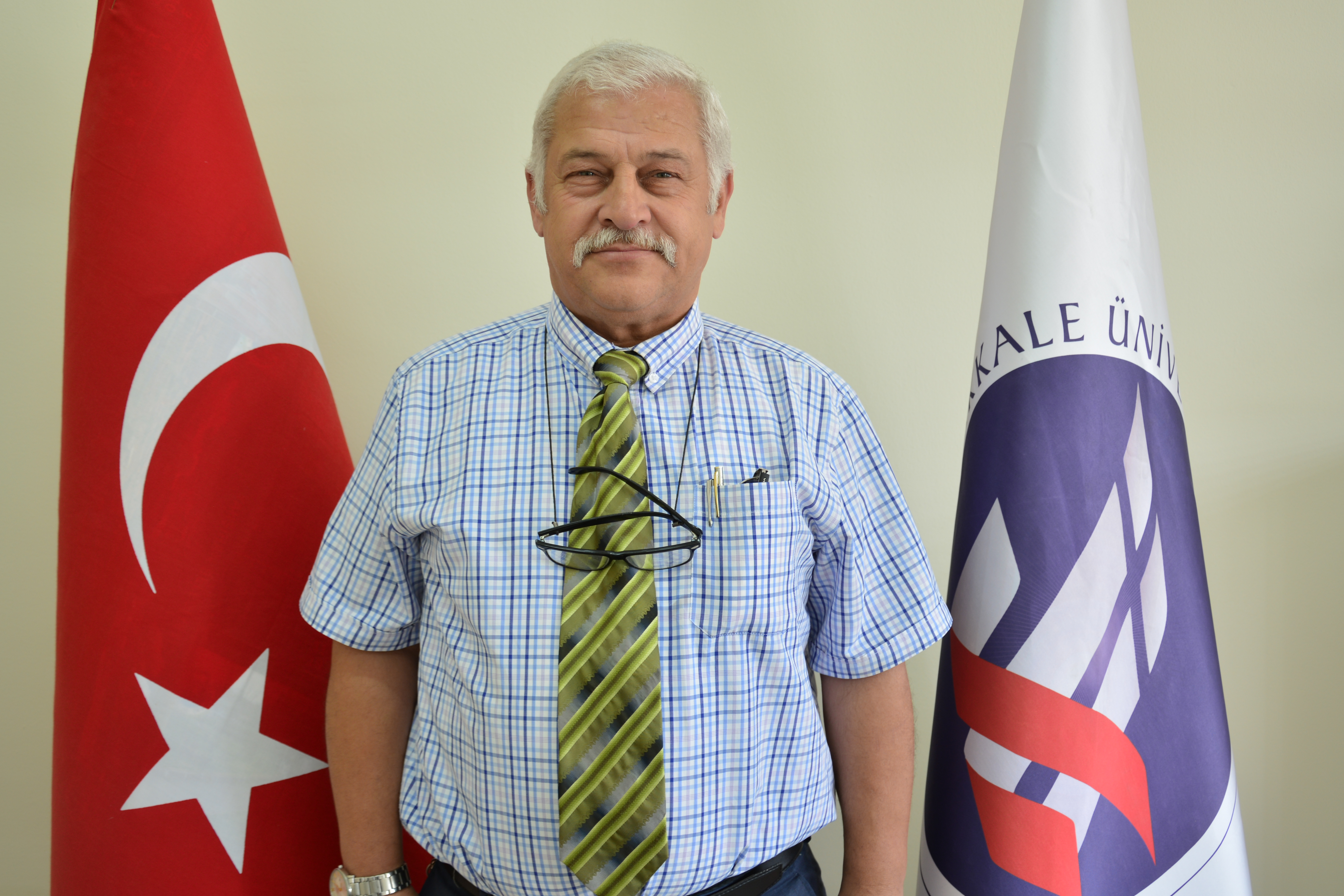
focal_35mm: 41
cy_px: 438
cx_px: 632
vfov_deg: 33.0
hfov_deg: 47.9
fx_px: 1513
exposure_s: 1/8
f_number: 4
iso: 100
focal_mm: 25
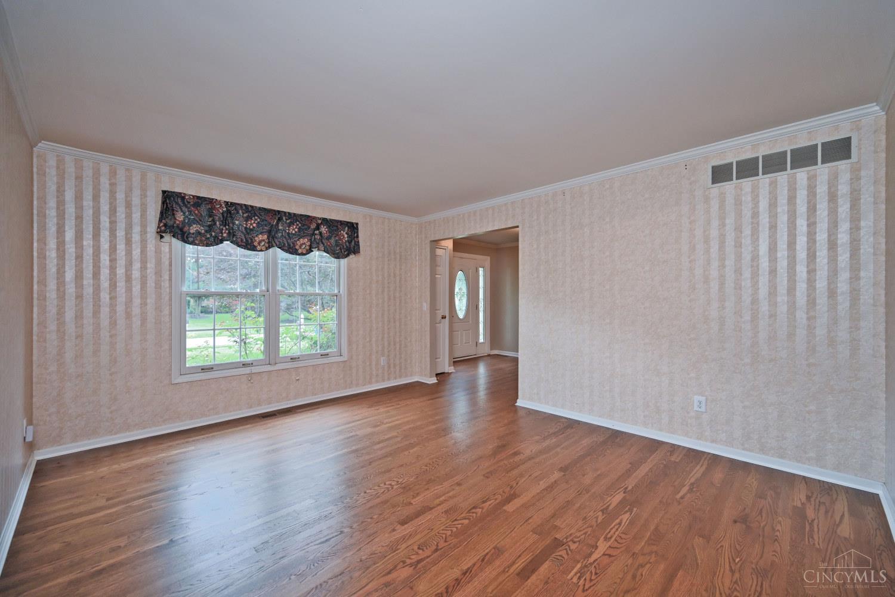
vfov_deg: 81.2
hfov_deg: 104.3
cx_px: 448
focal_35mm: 14
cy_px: 298
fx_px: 348
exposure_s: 1/60
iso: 560
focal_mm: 14
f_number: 4
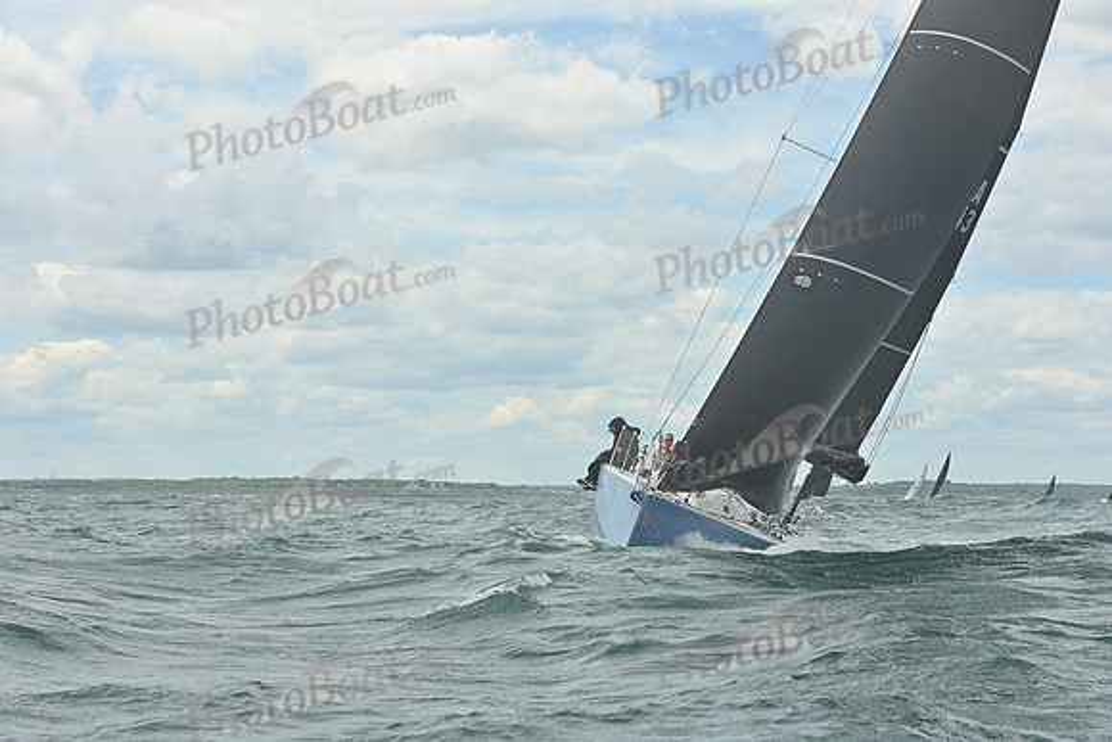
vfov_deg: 18.2
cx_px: 556
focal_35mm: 75
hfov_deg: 27.0
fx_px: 2317
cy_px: 371
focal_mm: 75
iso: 320
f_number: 7.1
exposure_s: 1/1250
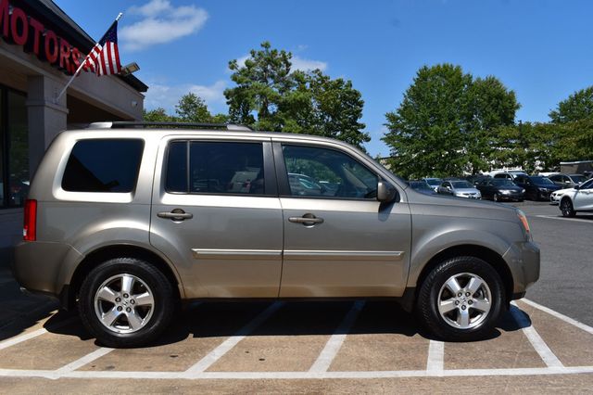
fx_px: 494
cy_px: 198
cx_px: 296
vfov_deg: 43.6
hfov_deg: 62.0
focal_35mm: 30
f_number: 11
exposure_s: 1/500
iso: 200
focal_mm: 20
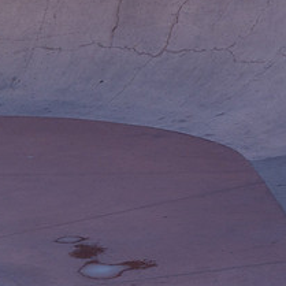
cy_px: 34
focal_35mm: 194
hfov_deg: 8.9
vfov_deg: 9.0
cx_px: 378
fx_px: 1813
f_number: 4
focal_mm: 70
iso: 400
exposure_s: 1/500
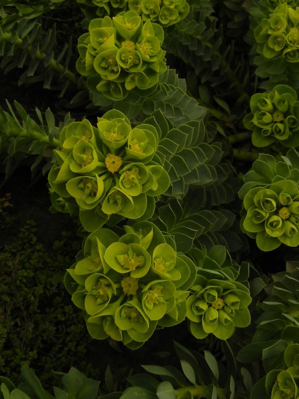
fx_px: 380
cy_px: 200
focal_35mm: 33
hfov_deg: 42.9
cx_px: 150
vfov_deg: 55.4
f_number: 5.6
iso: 200
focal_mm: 5.9
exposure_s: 1/160
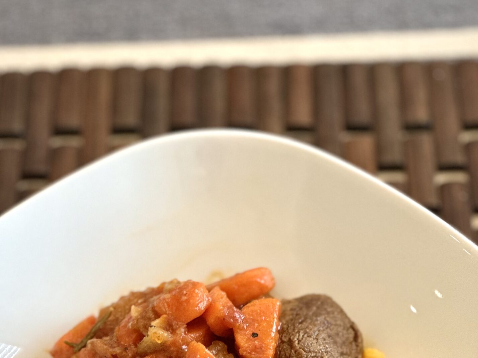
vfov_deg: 10.6
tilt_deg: -49.5
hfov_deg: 14.3
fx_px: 1906
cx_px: 220
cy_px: 363
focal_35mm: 138
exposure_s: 1/40
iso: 160
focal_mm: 9
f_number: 2.8
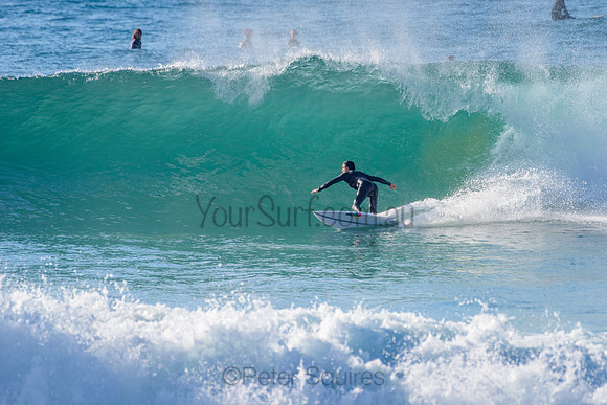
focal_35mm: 613
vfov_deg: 2.2
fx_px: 10341
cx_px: 372
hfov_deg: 3.4
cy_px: 189
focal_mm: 500
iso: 180
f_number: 5.6
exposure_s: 1/2000
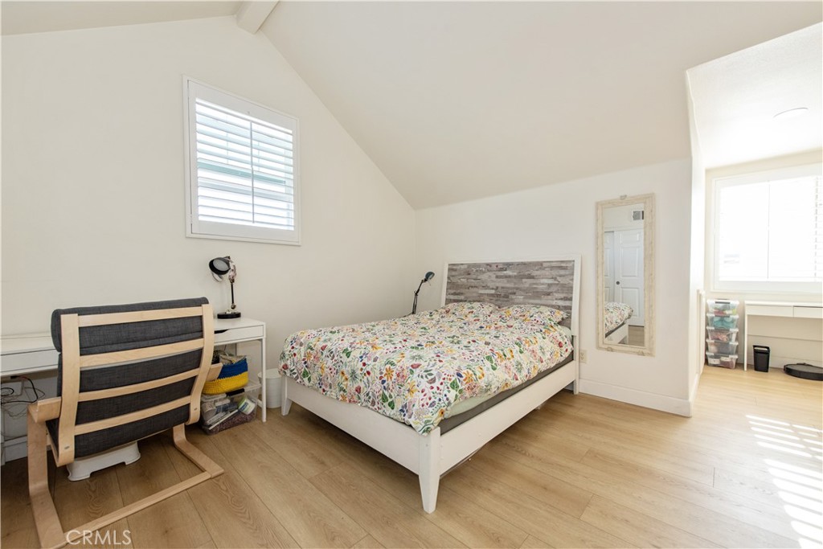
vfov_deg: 81.2
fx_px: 320
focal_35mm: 14
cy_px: 274
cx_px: 412
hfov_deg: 104.2
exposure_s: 1/125
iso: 720
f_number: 5.6
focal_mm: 14
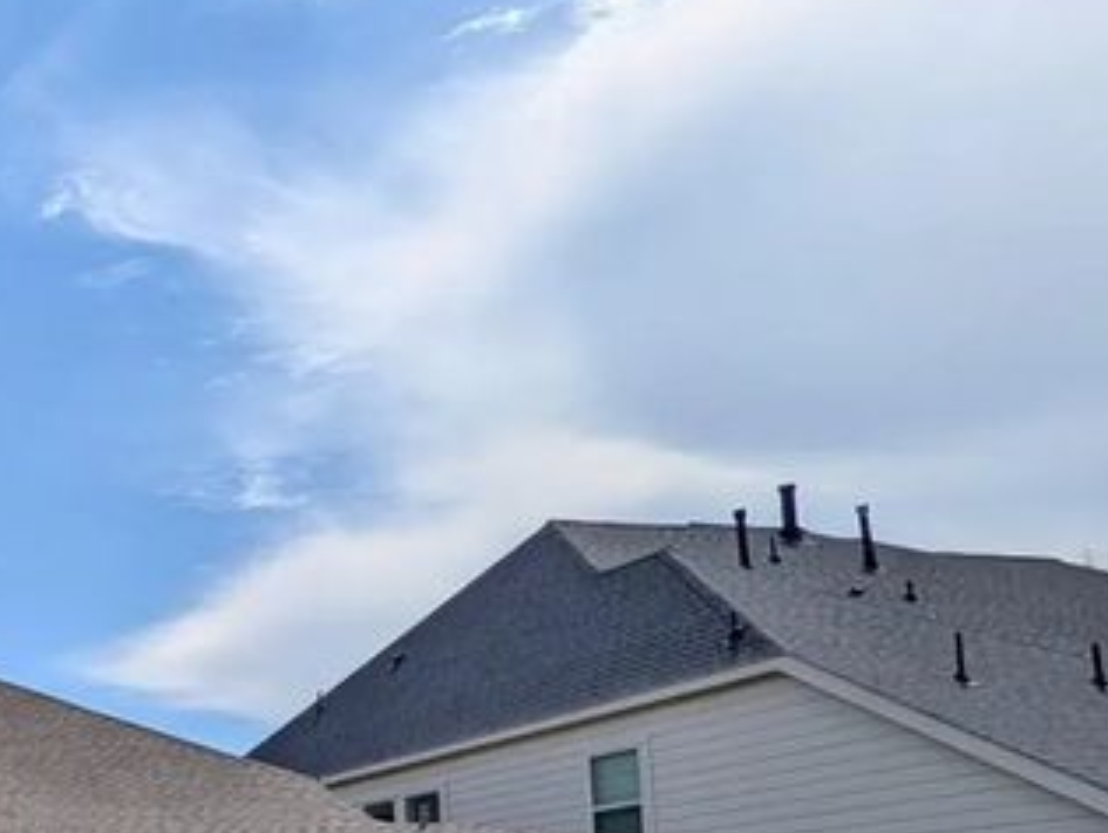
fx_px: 1250
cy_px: 856
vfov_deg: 33.4
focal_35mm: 39
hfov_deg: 33.5
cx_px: -359
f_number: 1.7
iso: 47
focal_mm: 2.02
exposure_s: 1/5848
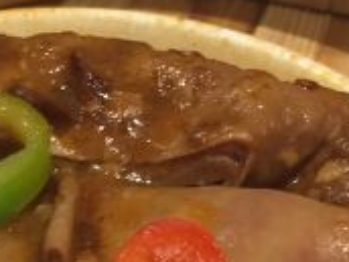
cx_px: 34
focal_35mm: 118
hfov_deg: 16.5
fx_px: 1190
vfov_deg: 12.4
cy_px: 281
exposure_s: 1/33
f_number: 2.2
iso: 80
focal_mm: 4.15
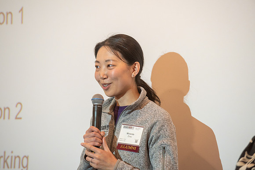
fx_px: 1417
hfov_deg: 10.3
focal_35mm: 200
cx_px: 128
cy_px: 85
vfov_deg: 6.9
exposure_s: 1/320
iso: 1600
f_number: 3.5
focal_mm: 200
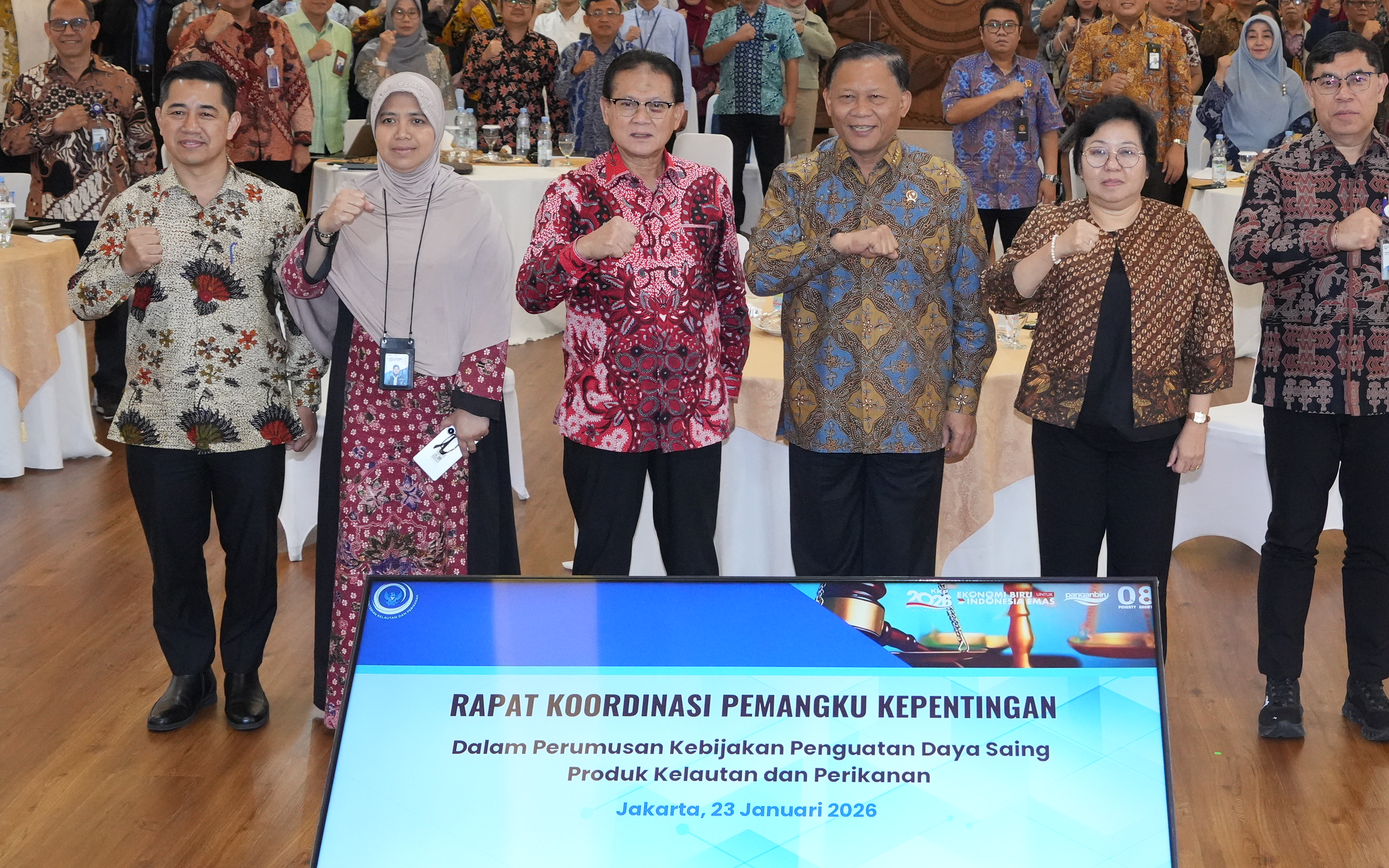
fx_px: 2271
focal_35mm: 60
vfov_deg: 21.6
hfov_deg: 33.7
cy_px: 288
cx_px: 918
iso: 6400
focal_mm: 44
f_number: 6.3
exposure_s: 1/125
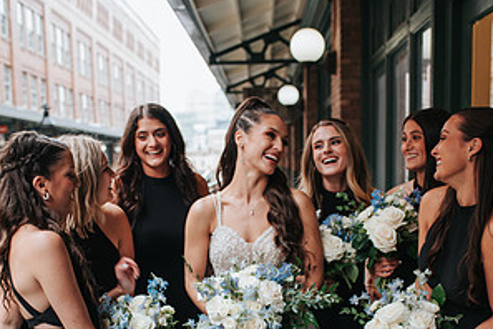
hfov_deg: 37.5
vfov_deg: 24.9
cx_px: 247
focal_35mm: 53
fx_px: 726
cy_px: 284
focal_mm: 35
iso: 560
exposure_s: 1/125
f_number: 2.8
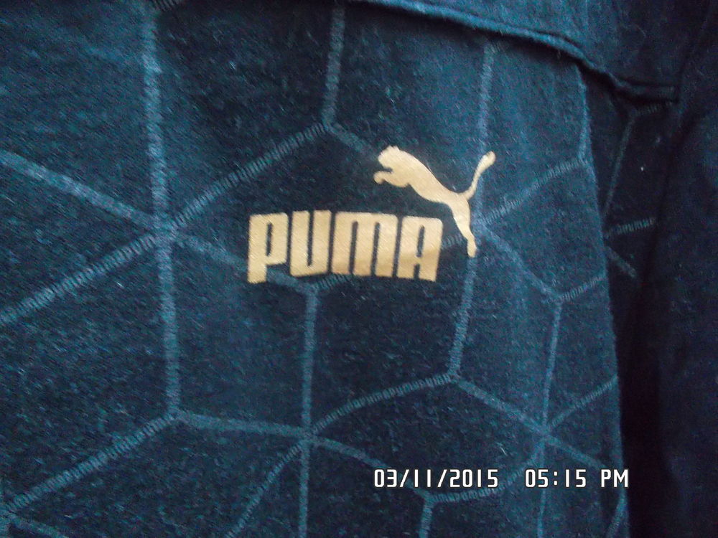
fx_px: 581
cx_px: 359
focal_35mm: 28
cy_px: 269
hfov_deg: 63.4
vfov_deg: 49.7
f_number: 3.3
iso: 800
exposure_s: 1/15
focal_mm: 4.1
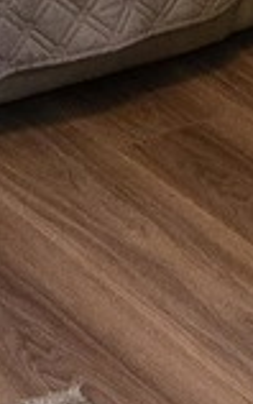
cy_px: -563
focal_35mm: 222
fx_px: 2445
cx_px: 322
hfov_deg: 5.9
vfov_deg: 8.6
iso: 1000
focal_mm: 5.4
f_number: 1.8
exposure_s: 1/120
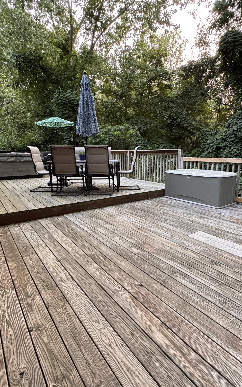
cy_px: 195
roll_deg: -0.3
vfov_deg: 85.1
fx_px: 211
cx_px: 133
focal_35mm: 20
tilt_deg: -11.9
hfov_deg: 59.5
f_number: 2.2
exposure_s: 1/60
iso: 200
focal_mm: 2.22
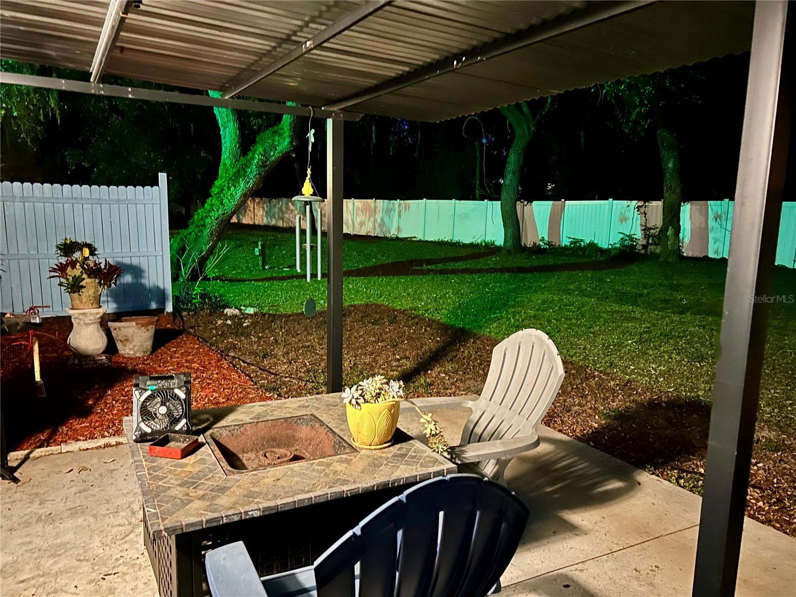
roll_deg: -1.3
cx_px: 398
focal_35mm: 26
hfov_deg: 67.3
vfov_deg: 53.1
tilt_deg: -8.4
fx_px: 598
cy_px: 298
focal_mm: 5.7
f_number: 1.5
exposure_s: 1/9
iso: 800
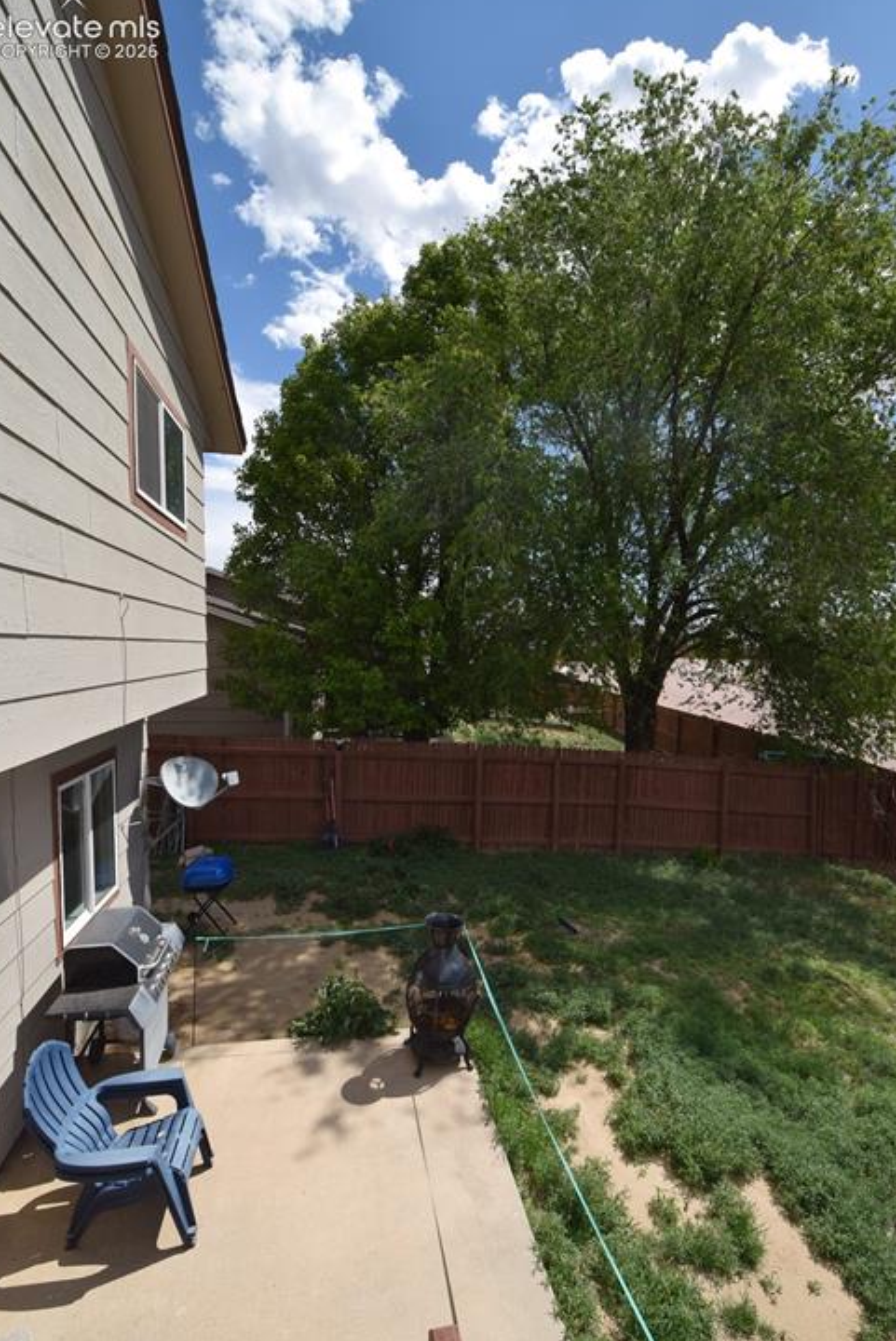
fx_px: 596
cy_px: 691
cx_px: 455
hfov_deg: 73.8
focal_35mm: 16
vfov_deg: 96.7
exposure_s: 1/200
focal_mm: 10
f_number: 10
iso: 100
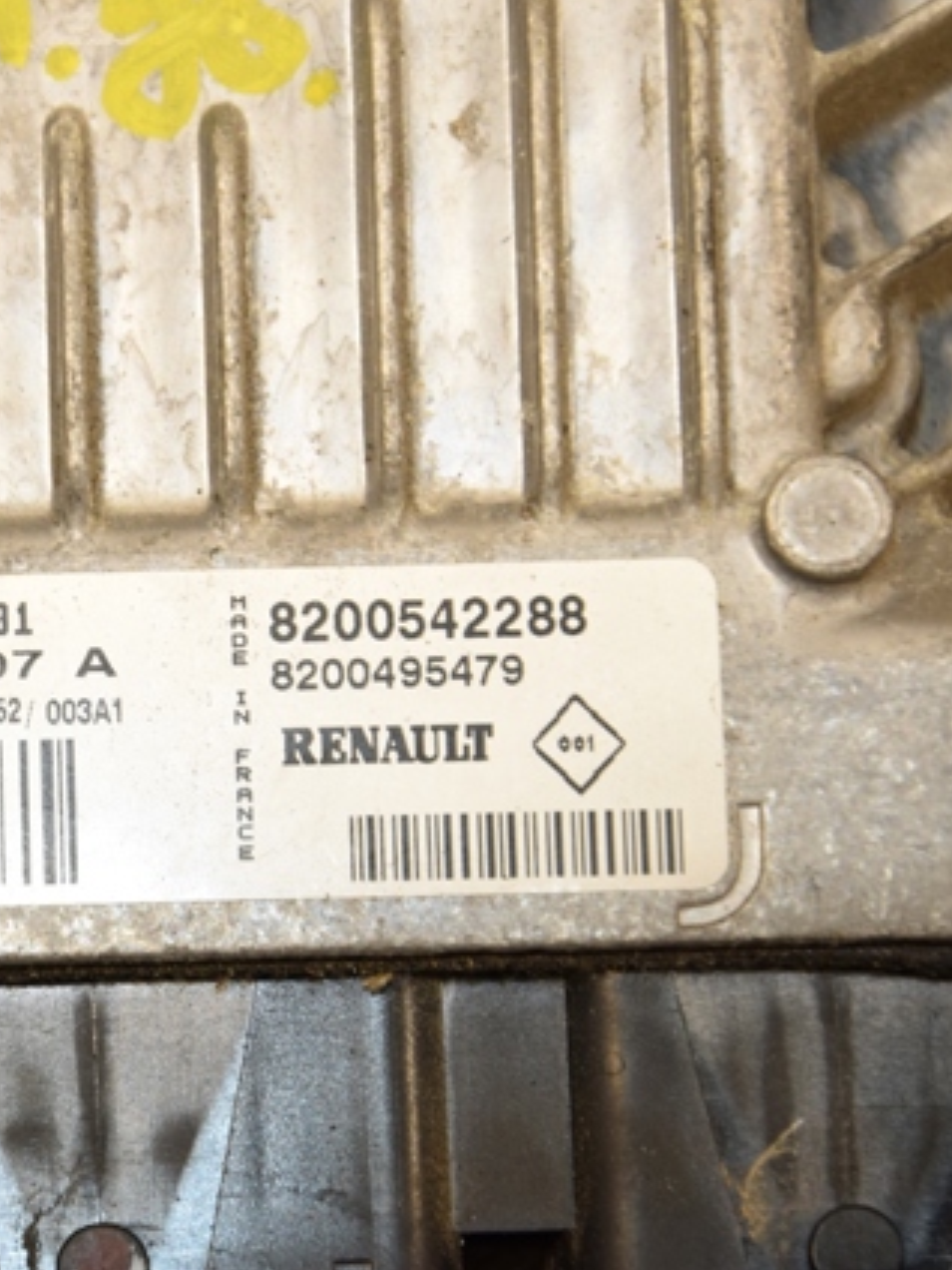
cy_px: 635
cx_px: 96
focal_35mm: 229
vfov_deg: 8.7
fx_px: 8387
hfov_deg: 6.5
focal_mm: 105
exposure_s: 1/200
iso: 800
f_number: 8
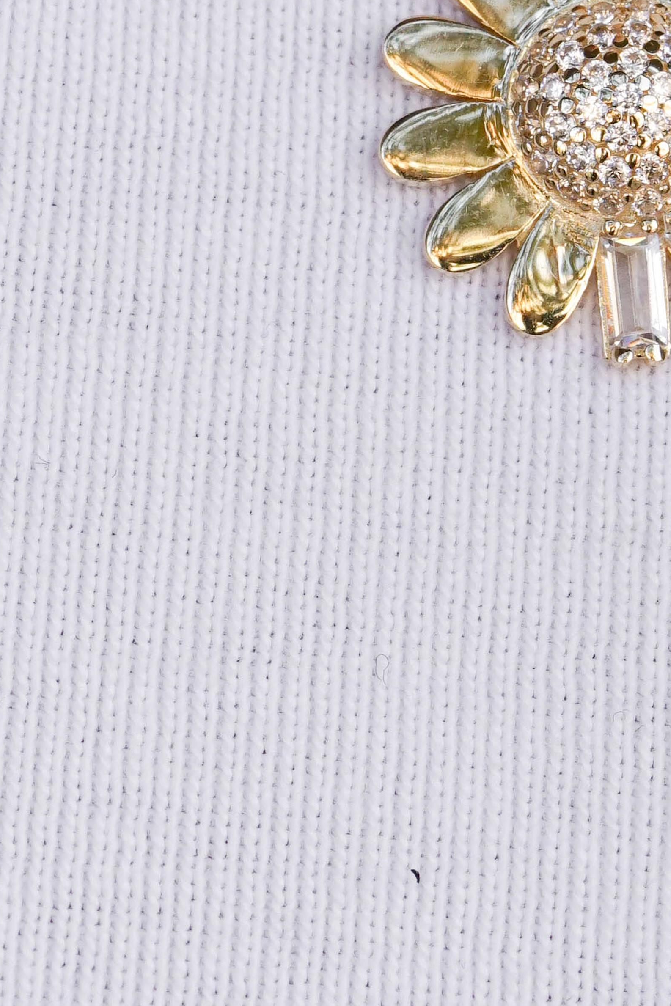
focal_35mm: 301
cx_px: 657
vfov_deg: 6.8
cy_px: -276
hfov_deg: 4.6
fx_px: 8412
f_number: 9
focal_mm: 90
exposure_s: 1/250
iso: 500
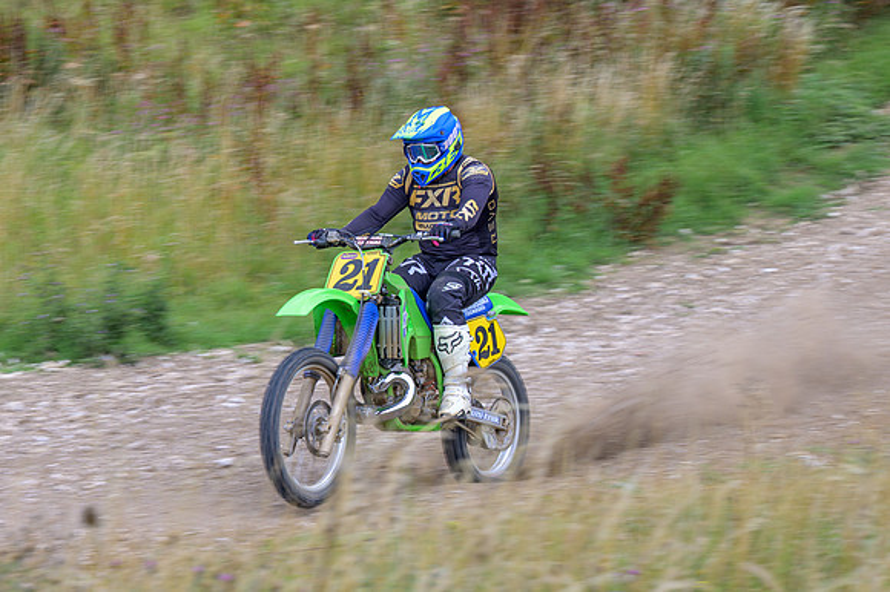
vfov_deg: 10.4
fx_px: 3239
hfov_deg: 15.6
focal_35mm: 131
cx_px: 340
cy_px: 296
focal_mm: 71
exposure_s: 1/160
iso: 64
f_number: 4.5
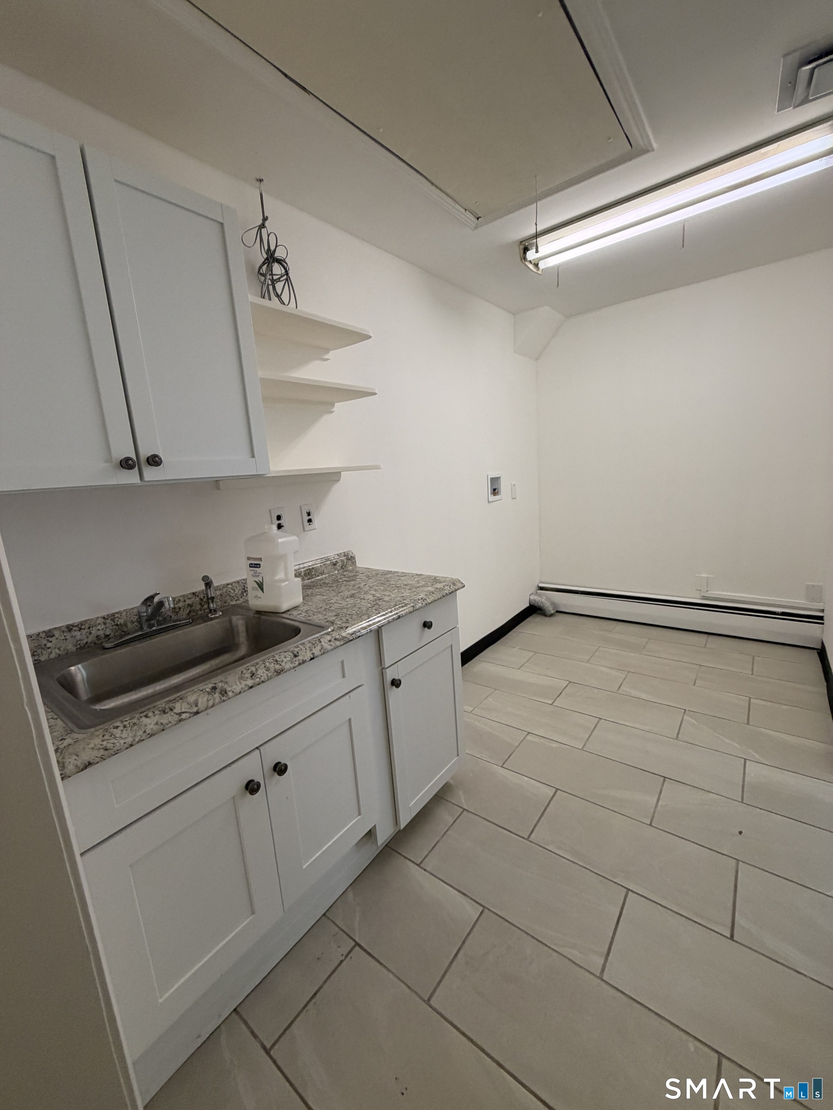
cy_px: 555
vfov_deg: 102.1
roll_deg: +3.5
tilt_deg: -10.0
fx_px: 449
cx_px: 416
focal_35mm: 14
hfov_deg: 85.7
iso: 160
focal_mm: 2.22
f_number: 2.2
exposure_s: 1/120
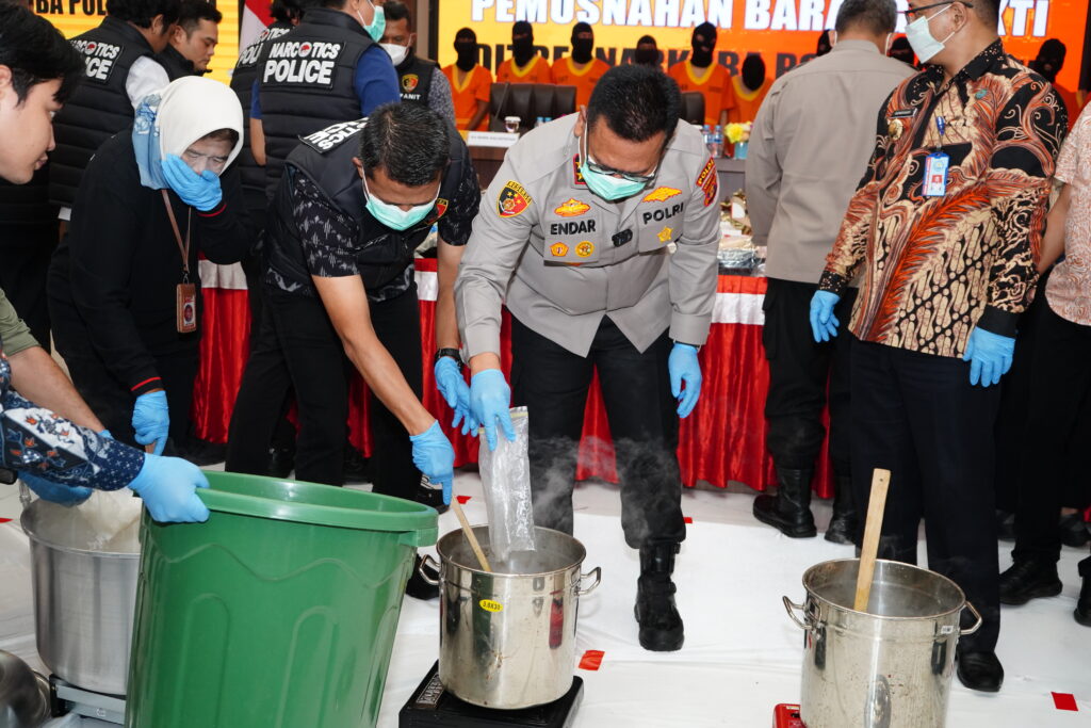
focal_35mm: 40
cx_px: 546
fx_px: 1212
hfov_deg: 48.5
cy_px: 364
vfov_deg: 33.4
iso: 2500
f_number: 5.6
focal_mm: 40
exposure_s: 1/160
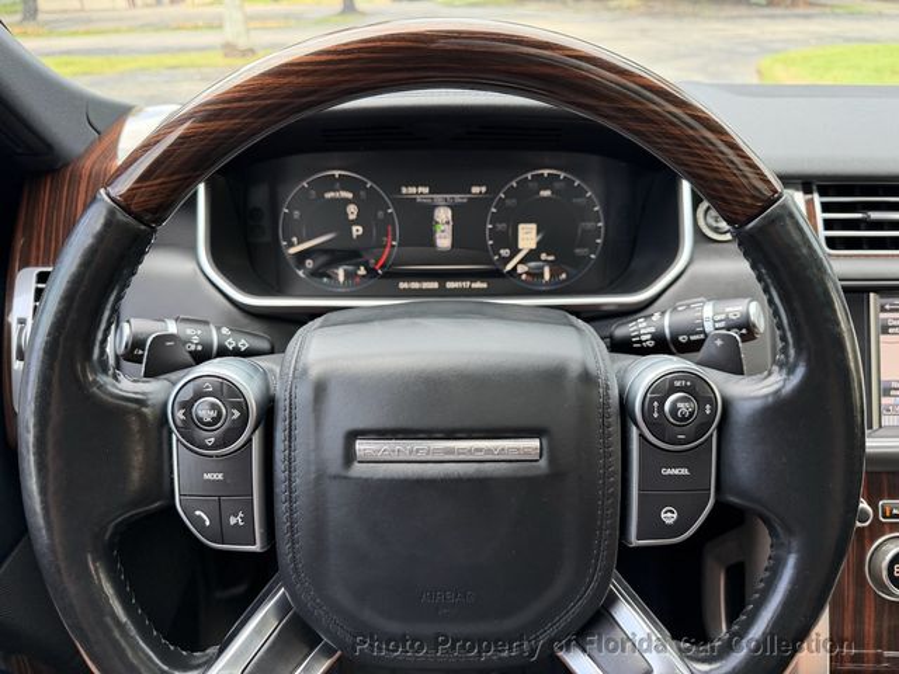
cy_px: 337
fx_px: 623
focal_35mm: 24
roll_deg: +0.9
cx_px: 450
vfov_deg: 56.8
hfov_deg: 71.6
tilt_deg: -28.6
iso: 200
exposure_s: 1/113
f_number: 1.78
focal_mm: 6.76
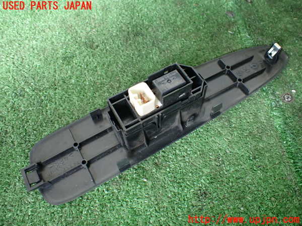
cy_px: 113
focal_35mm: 30
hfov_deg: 60.0
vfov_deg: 46.8
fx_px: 262
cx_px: 151
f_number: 2.3
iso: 640
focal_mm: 5.4
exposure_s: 1/125
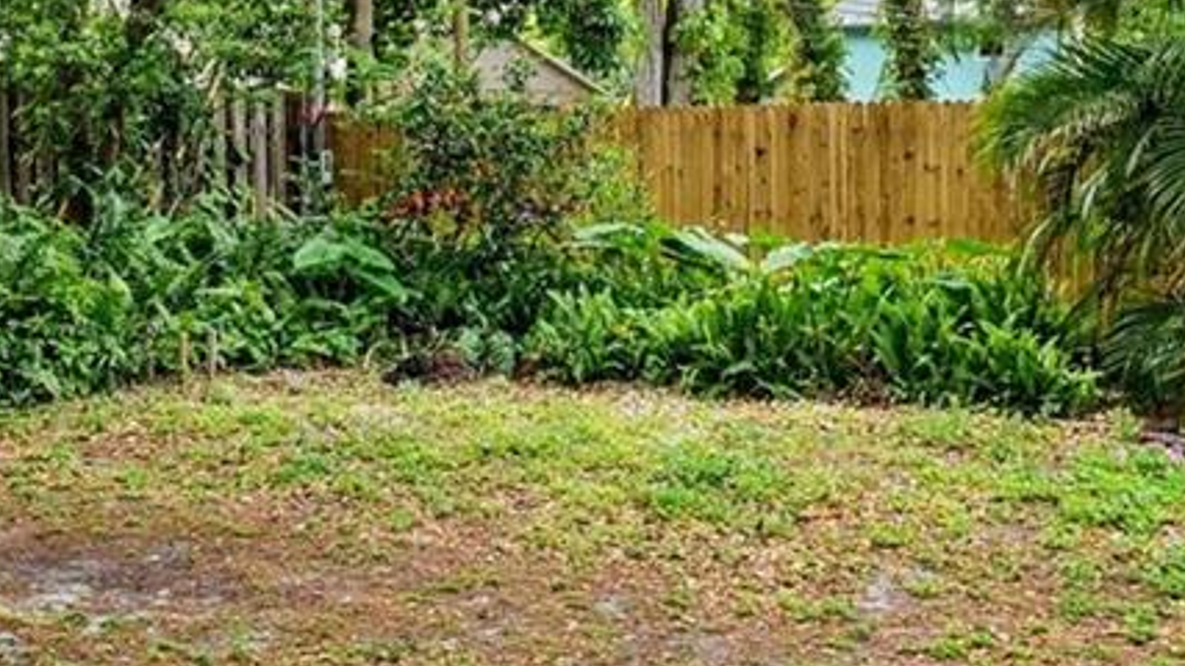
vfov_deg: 21.4
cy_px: 72
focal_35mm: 55
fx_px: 1728
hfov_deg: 37.1
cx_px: 325
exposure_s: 1/125
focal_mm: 14
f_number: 8
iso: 400
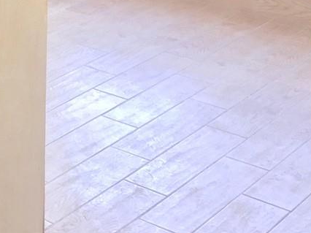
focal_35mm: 109
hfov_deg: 15.7
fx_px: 979
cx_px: -229
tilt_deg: -9.6
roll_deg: +0.4
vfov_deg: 12.6
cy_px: -151
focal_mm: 4.15
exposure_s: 1/30
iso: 32
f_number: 2.2
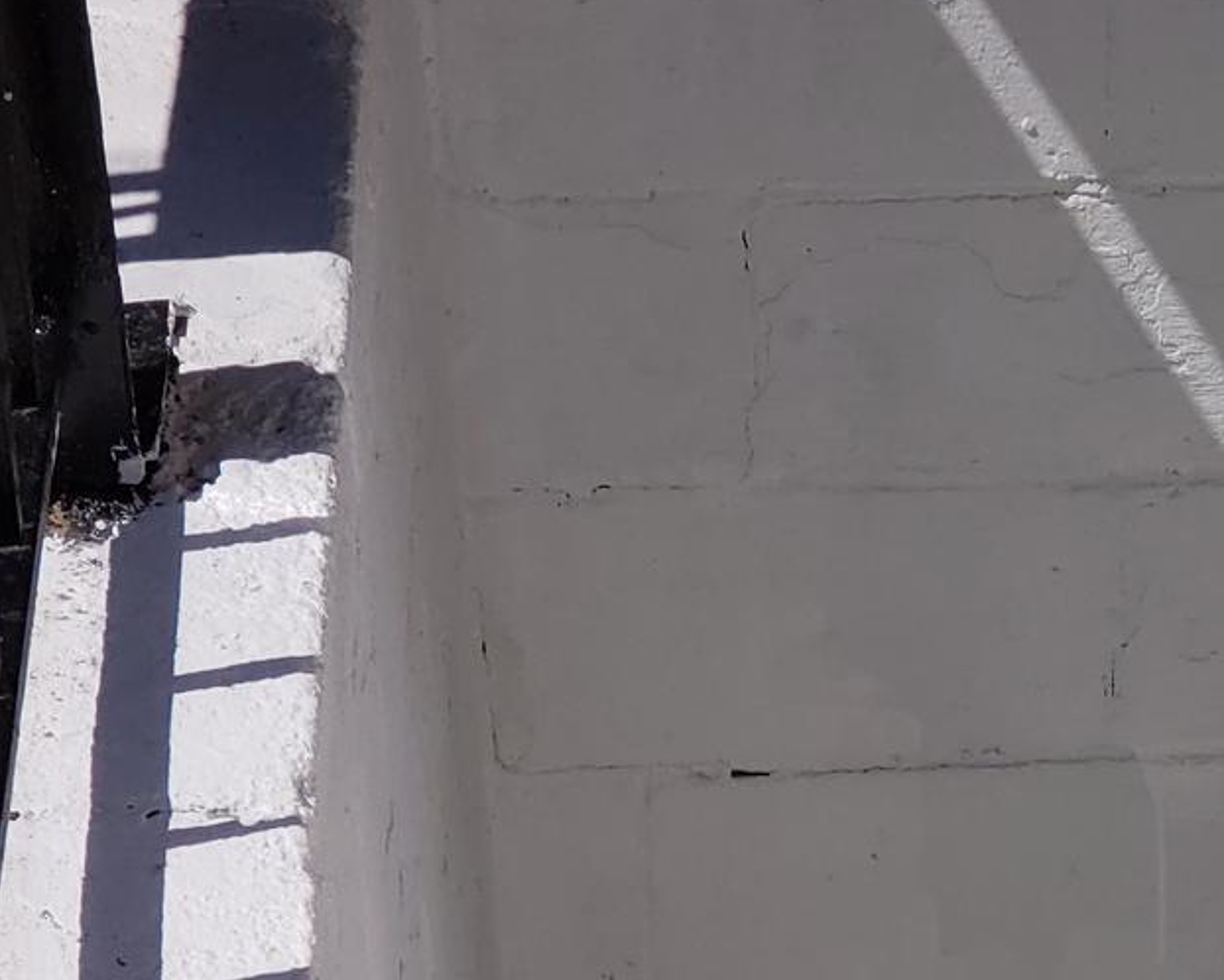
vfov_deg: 9.2
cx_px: 1478
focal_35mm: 167
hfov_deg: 11.3
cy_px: 1137
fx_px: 6052
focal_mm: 6
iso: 32
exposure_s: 1/1737
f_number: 2.4
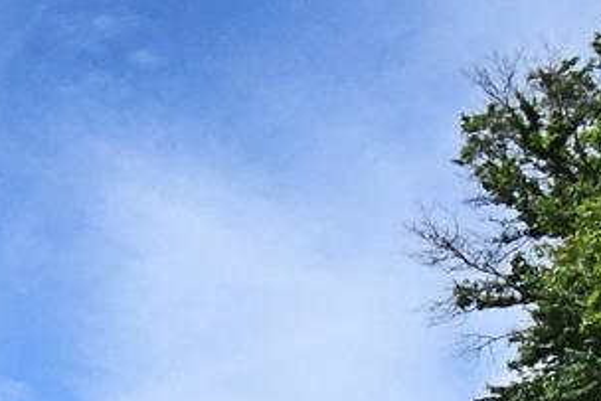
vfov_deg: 12.3
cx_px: -180
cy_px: 744
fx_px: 1687
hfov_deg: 18.8
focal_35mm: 101
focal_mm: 10
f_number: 11
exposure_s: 1/8000
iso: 4000
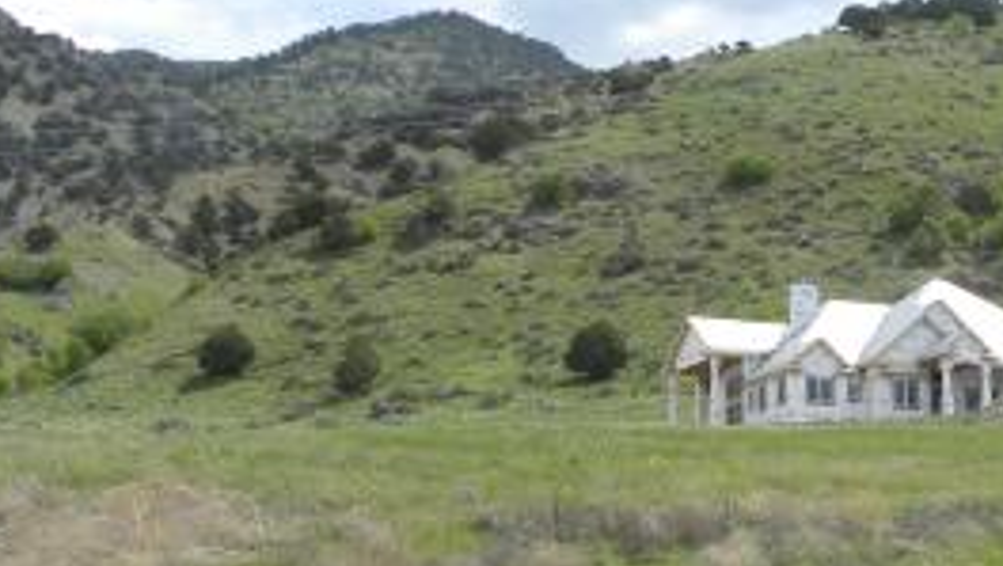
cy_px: 460
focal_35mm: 87
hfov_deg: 23.3
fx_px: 2316
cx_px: 1045
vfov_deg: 13.9
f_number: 5
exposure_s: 1/316
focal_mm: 5.9
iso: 64
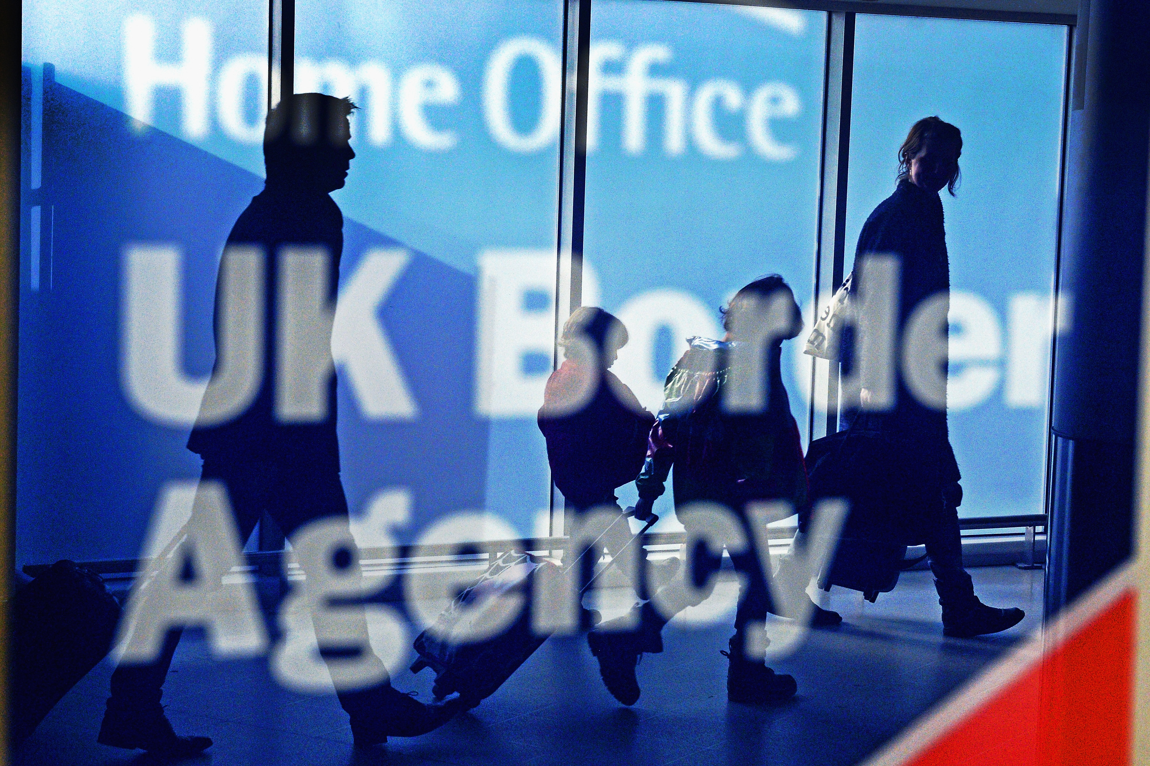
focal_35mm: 56
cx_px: 575
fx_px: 1788
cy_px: 383
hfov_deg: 35.7
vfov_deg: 24.2
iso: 3600
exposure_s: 1/250
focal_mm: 56
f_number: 11
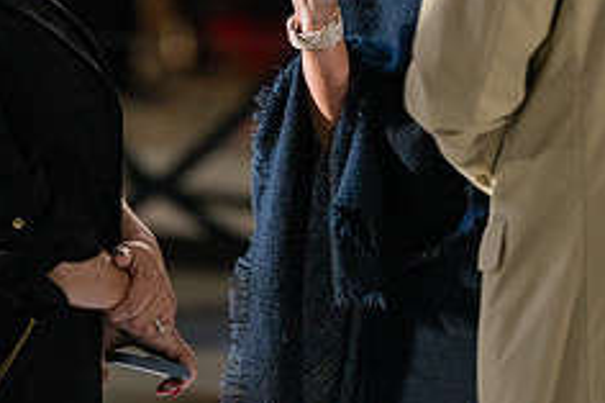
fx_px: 8262
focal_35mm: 492
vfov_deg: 2.8
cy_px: -68
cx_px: 326
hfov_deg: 4.2
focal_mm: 200
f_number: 2.8
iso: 1250
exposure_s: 1/250
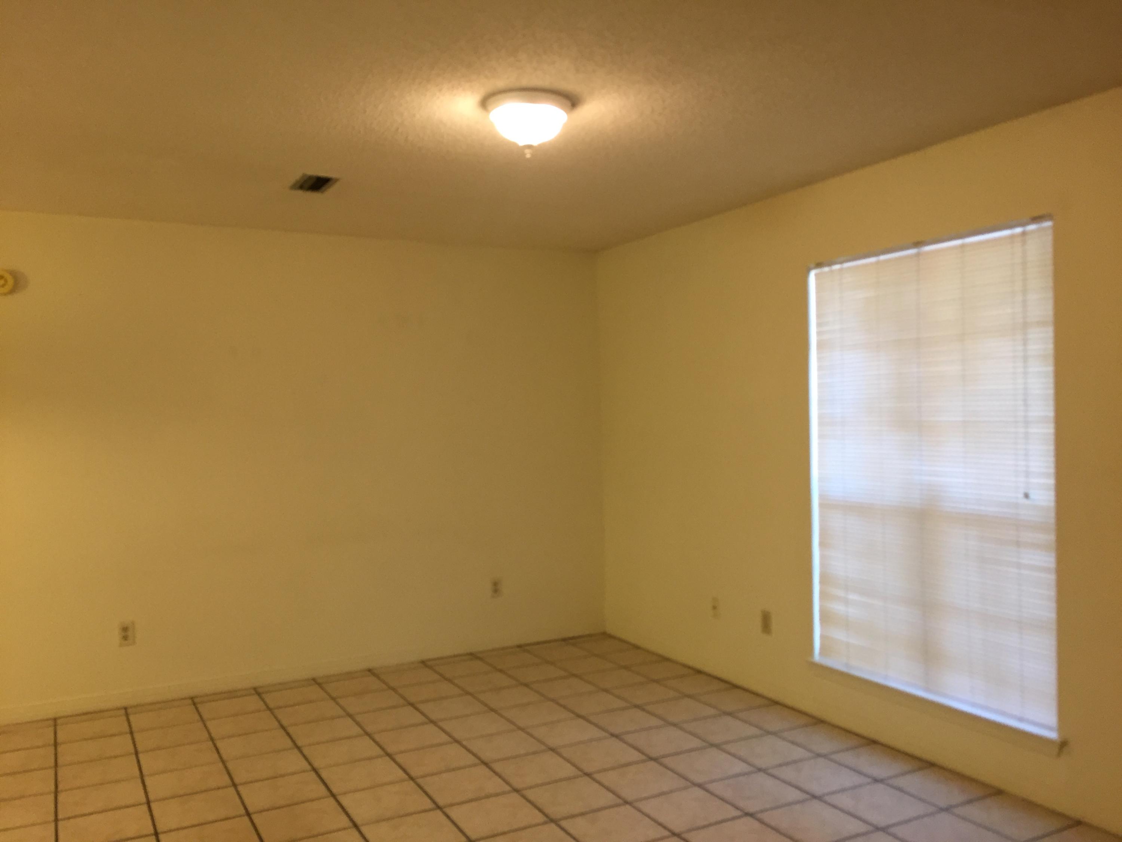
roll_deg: +0.1
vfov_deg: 48.2
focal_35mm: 29
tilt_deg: -0.7
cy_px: 421
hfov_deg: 61.7
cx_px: 561
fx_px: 940
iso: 100
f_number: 2.2
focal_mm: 4.15
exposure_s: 1/30
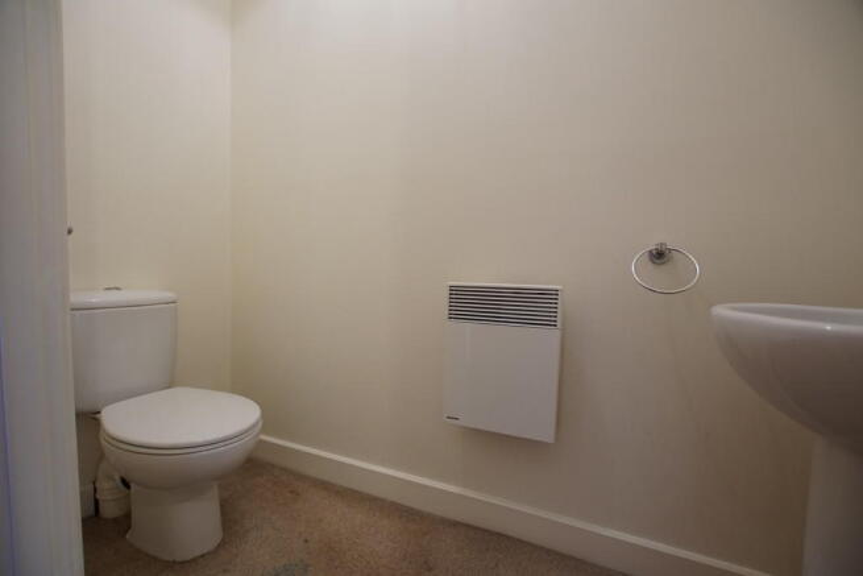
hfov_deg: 100.4
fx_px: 360
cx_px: 432
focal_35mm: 15
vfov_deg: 77.4
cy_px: 288
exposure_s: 1/60
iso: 800
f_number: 3.5
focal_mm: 10
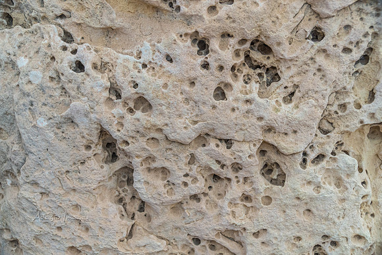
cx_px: 191
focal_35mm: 33
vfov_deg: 40.0
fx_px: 350
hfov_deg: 57.2
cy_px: 128
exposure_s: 1/60
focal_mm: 22
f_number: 4.5
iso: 400
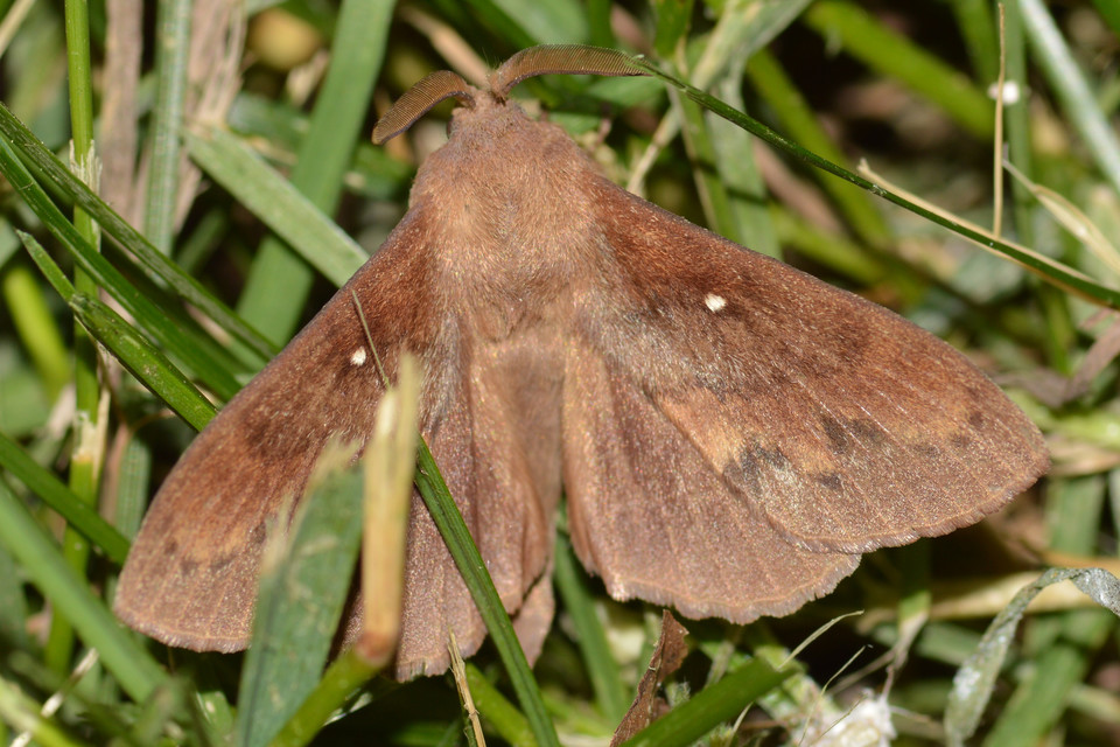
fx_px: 4666
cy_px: 374
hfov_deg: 13.7
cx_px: 560
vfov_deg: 9.1
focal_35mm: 150
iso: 100
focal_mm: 100
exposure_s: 1/200
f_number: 11
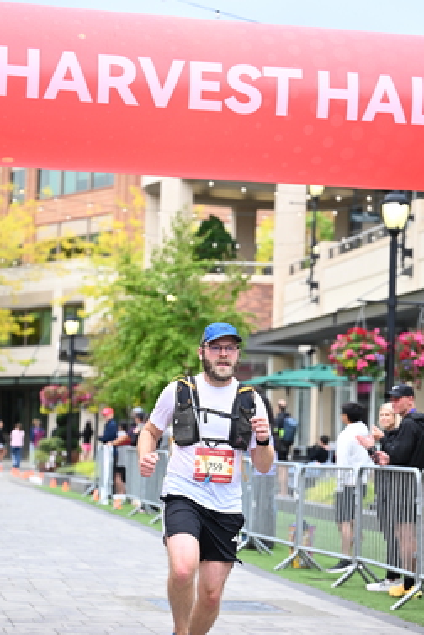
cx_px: 275
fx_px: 1799
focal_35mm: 102
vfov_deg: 20.0
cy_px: 406
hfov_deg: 13.4
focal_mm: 70
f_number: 2.8
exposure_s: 1/2000
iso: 1000
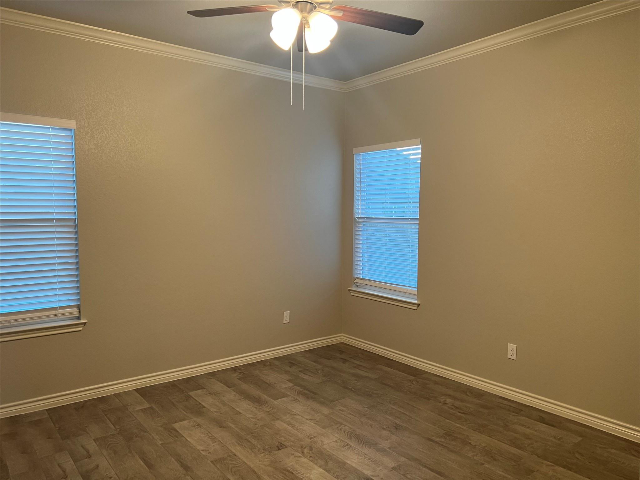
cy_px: 240
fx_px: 481
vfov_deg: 53.1
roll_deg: +0.0
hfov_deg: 67.3
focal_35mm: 26
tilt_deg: -4.8
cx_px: 320
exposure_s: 1/60
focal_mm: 5.7
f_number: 1.5
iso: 80
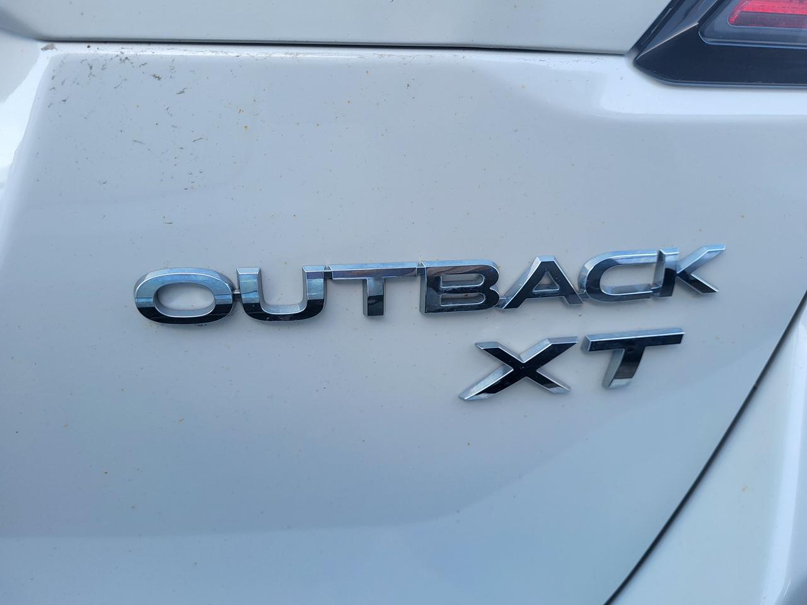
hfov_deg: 67.3
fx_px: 606
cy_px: 302
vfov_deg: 53.1
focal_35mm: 26
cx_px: 404
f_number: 1.8
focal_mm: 5.4
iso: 40
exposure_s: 1/142
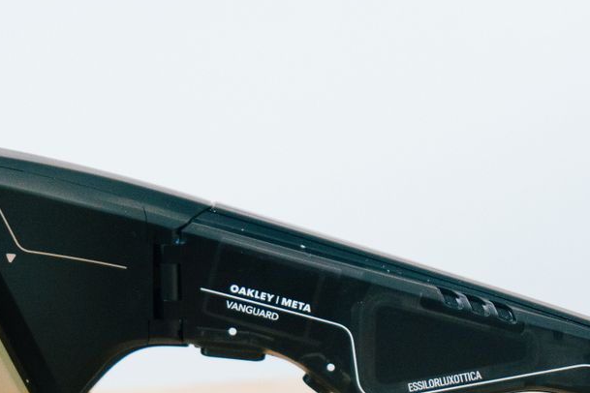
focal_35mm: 138
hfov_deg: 14.9
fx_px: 2261
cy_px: 332
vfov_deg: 9.9
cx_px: 295
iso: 3200
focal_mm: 70
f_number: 5.6
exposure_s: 1/160
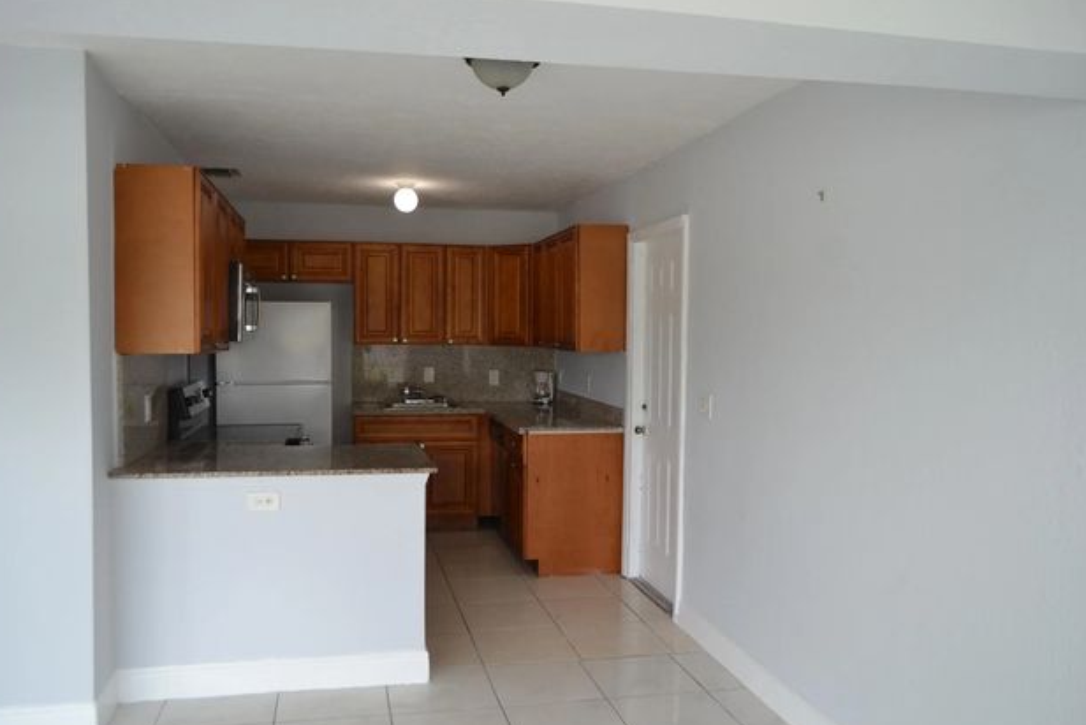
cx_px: 539
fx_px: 845
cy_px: 365
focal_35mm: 28
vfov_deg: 46.4
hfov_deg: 65.4
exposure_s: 1/100
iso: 400
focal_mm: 18
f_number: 5
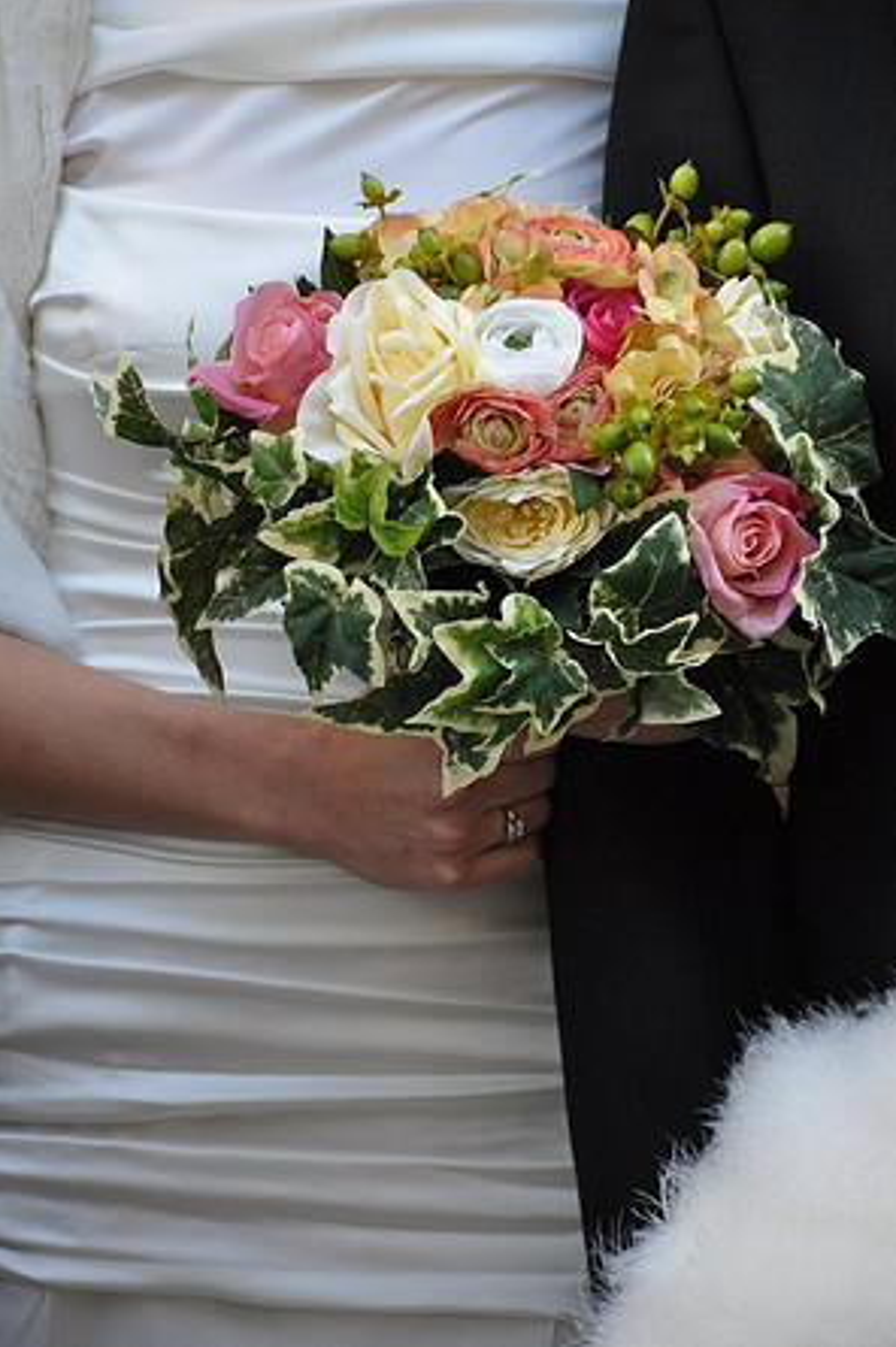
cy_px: 669
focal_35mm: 258
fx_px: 9646
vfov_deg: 8.0
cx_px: 450
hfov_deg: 5.3
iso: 900
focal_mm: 170
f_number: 5.6
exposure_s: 1/200
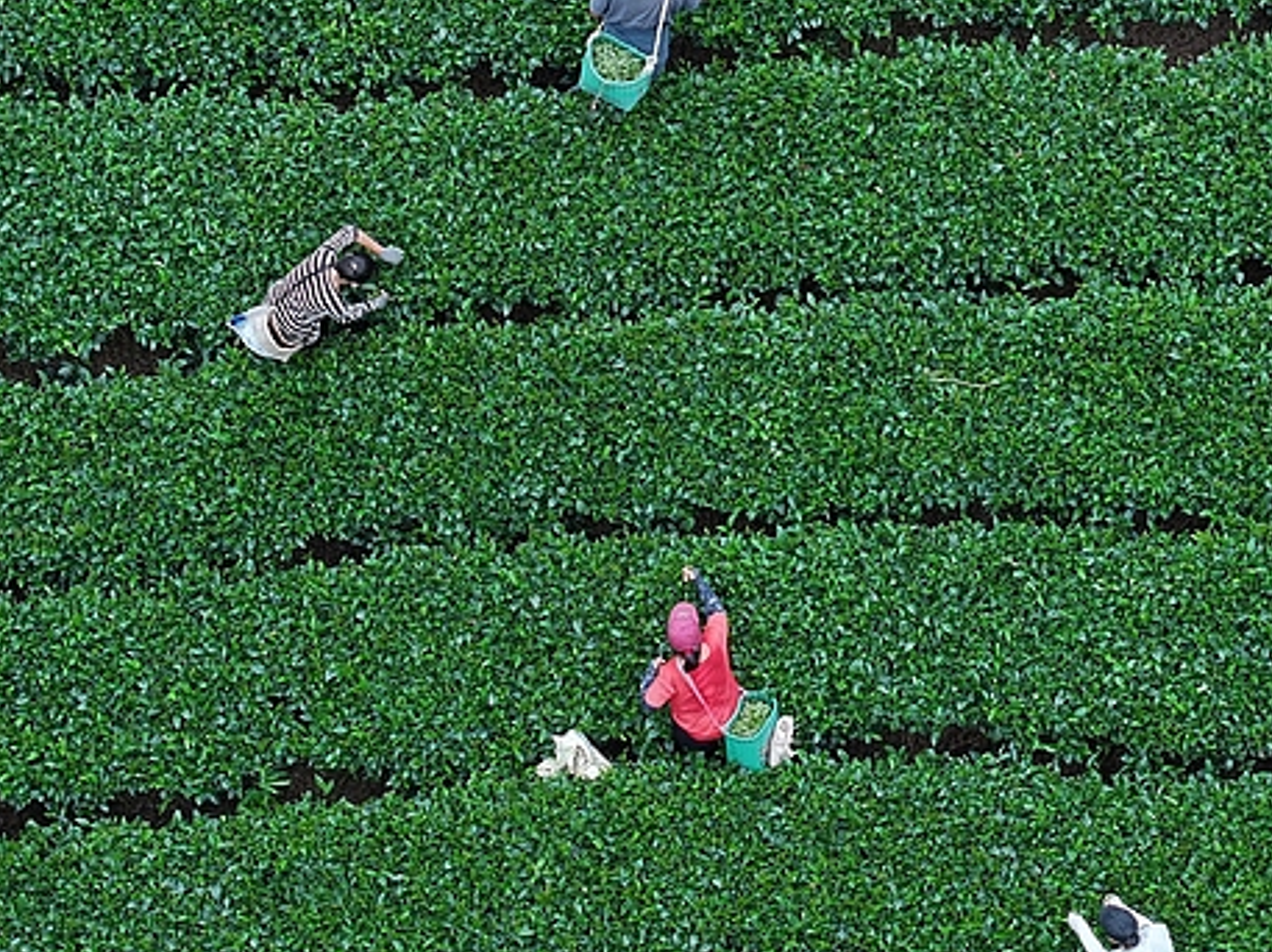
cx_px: 893
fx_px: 5765
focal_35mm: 157
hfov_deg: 12.6
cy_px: 187
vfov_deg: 9.4
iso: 100
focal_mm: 19.35
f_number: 2.8
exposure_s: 1/159
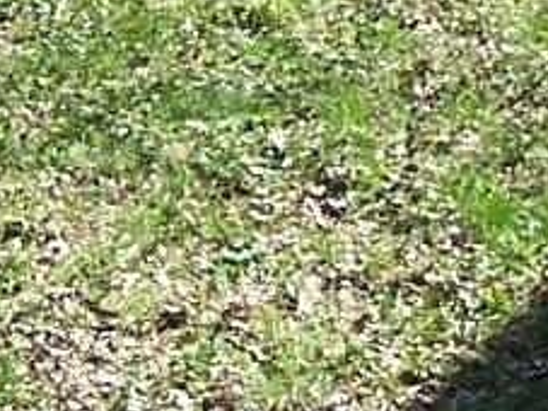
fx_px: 4114
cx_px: 186
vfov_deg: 5.7
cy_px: -70
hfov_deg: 7.6
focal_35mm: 260
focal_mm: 6.3
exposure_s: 1/500
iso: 80
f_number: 2.8
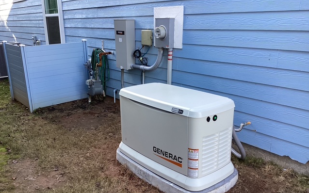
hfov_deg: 58.1
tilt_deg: -17.7
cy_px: 111
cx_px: 154
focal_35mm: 33
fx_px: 278
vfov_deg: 38.2
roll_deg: +0.1
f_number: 2.4
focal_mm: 3.3
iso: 50
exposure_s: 1/120
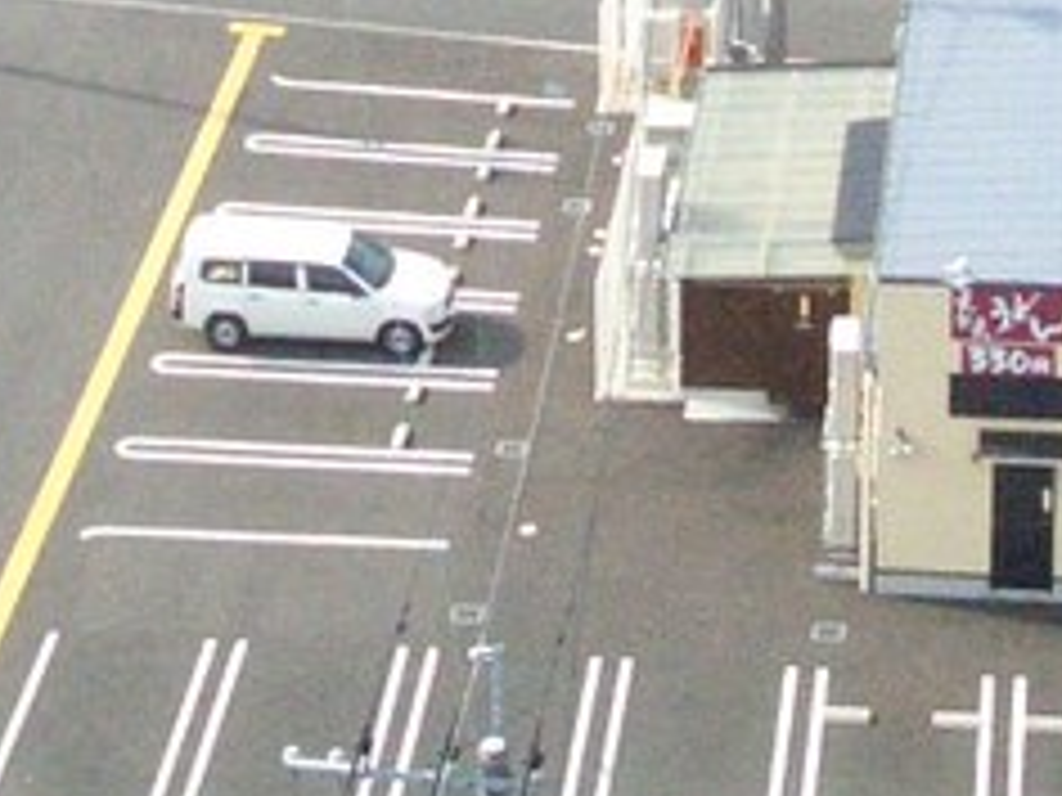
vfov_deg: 9.8
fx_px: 4449
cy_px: -495
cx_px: 482
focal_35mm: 145
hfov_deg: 13.6
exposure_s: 1/500
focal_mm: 4.8
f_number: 8
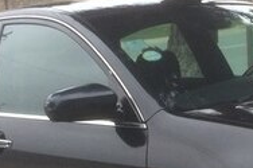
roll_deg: +0.3
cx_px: 265
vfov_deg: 12.5
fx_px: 744
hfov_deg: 18.7
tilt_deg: -15.2
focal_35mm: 106
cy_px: 212
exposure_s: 1/33
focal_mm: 4.15
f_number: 2.2
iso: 64
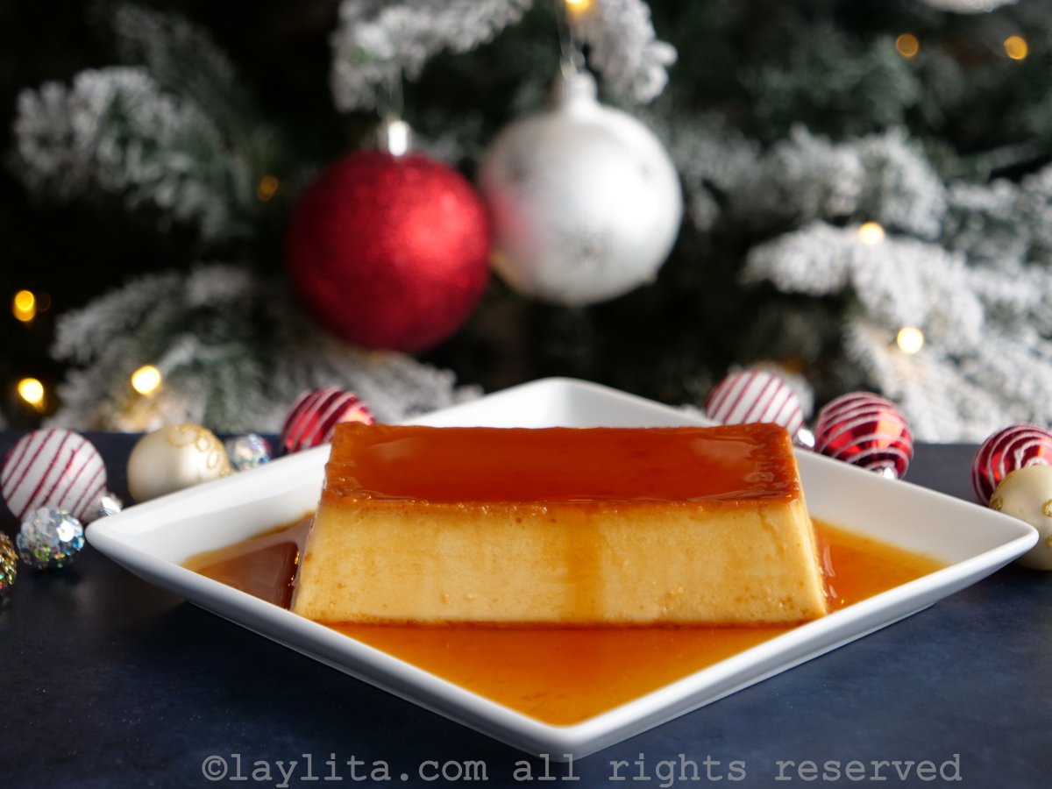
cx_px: 526
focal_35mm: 96
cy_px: 394
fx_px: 2917
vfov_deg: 15.4
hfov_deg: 20.4
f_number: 3.9
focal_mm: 48
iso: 500
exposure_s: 1/125
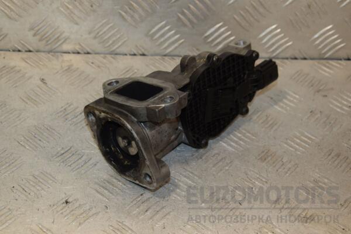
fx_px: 731
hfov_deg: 27.0
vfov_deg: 18.2
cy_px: 117
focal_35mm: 75
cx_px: 176
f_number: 7.1
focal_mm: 50
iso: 800
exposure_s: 1/200
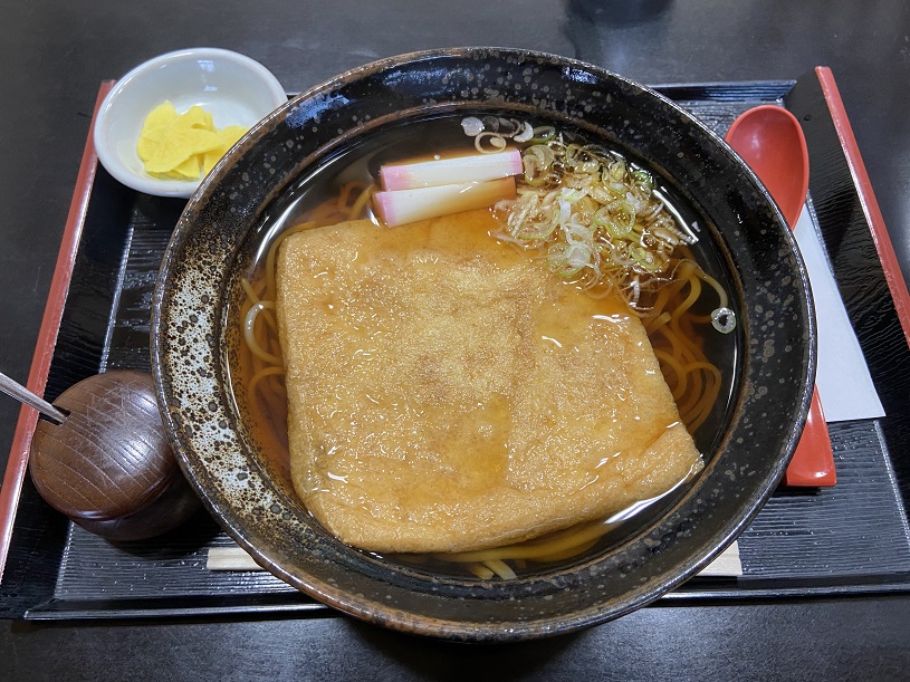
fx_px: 683
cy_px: 341
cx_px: 455
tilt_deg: -65.5
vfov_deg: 53.1
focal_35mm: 26
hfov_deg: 67.3
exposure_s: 1/60
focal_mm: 4.25
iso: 200
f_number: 1.8
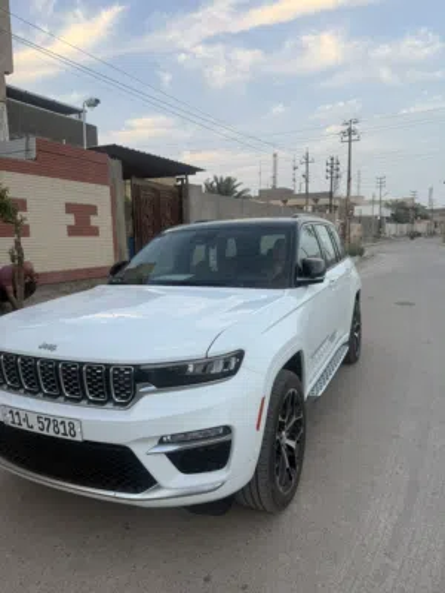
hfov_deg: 56.8
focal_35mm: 24
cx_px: 222
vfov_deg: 71.6
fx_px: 411
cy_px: 296
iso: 64
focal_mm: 6.76
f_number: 1.78
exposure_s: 1/226
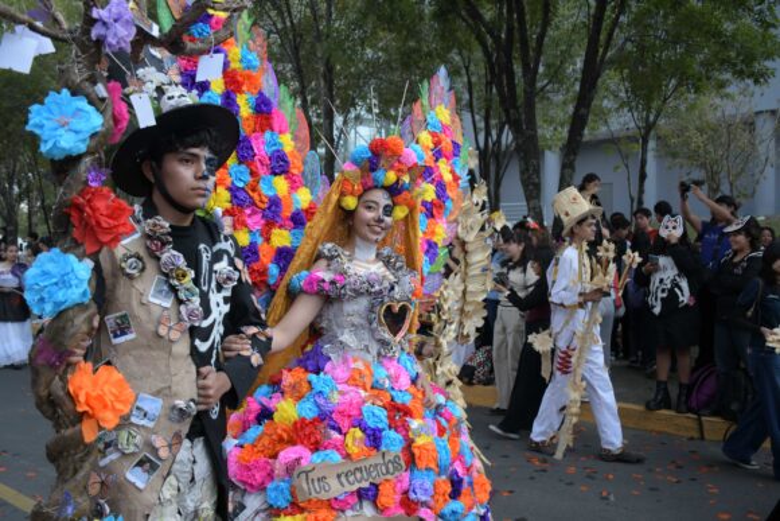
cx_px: 390
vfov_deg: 43.6
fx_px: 650
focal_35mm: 30
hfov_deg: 61.9
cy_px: 260
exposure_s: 1/250
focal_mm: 20
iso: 100
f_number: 4
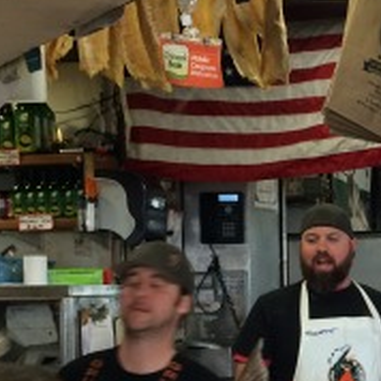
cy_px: 327
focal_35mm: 92
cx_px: 398
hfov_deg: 18.3
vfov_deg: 18.6
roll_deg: +1.6
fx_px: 1146
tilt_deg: -3.0
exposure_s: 1/40
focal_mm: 4.15
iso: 40
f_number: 2.2
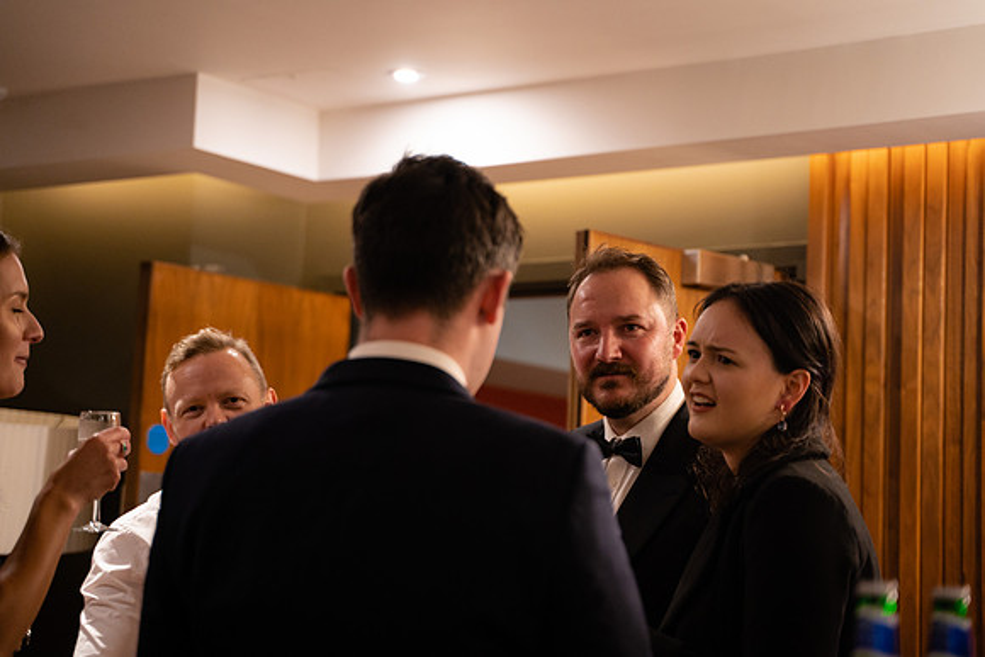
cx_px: 492
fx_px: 2085
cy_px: 328
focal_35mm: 76
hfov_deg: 26.6
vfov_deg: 17.9
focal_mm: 75
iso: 1250
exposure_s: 1/60
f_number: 2.8
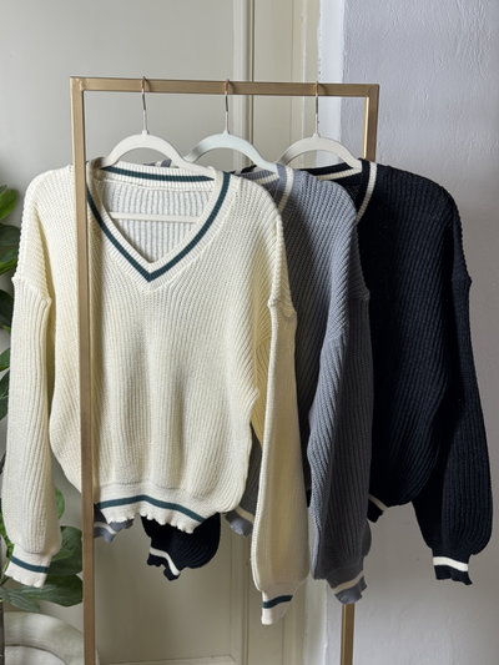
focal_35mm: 48
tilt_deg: -13.0
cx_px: 250
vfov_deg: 39.6
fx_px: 922
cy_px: 332
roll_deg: +0.3
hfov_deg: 30.3
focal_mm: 6.76
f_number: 1.78
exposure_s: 1/100
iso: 160
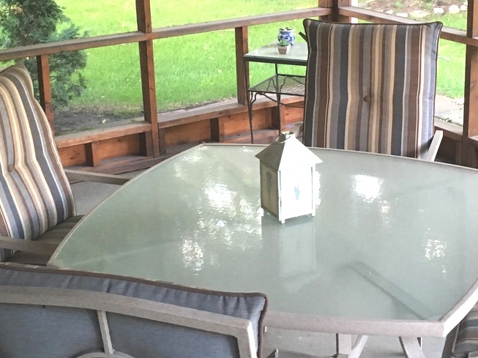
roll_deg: +3.0
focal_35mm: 64
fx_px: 883
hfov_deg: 30.3
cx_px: 236
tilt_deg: -14.8
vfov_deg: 22.6
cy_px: 81
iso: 125
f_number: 2.2
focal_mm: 4.15
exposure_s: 1/30
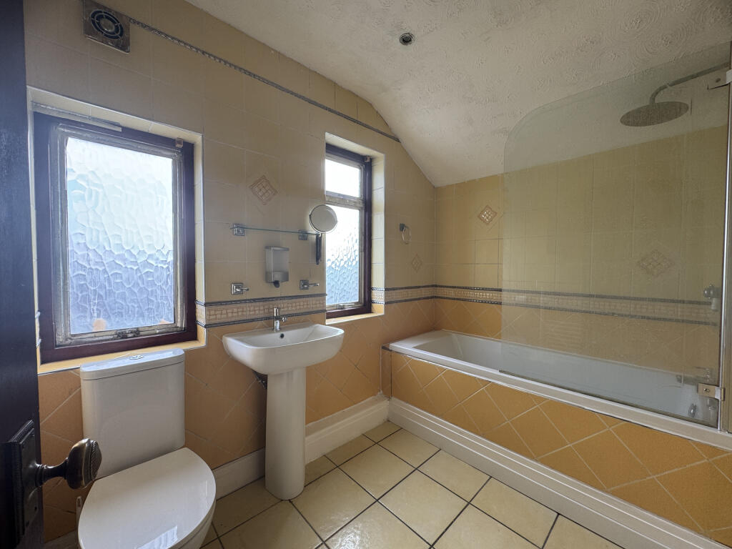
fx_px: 296
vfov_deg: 85.7
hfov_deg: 102.1
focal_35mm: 14
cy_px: 274
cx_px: 366
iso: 64
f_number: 2.2
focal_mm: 2.22
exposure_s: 1/99
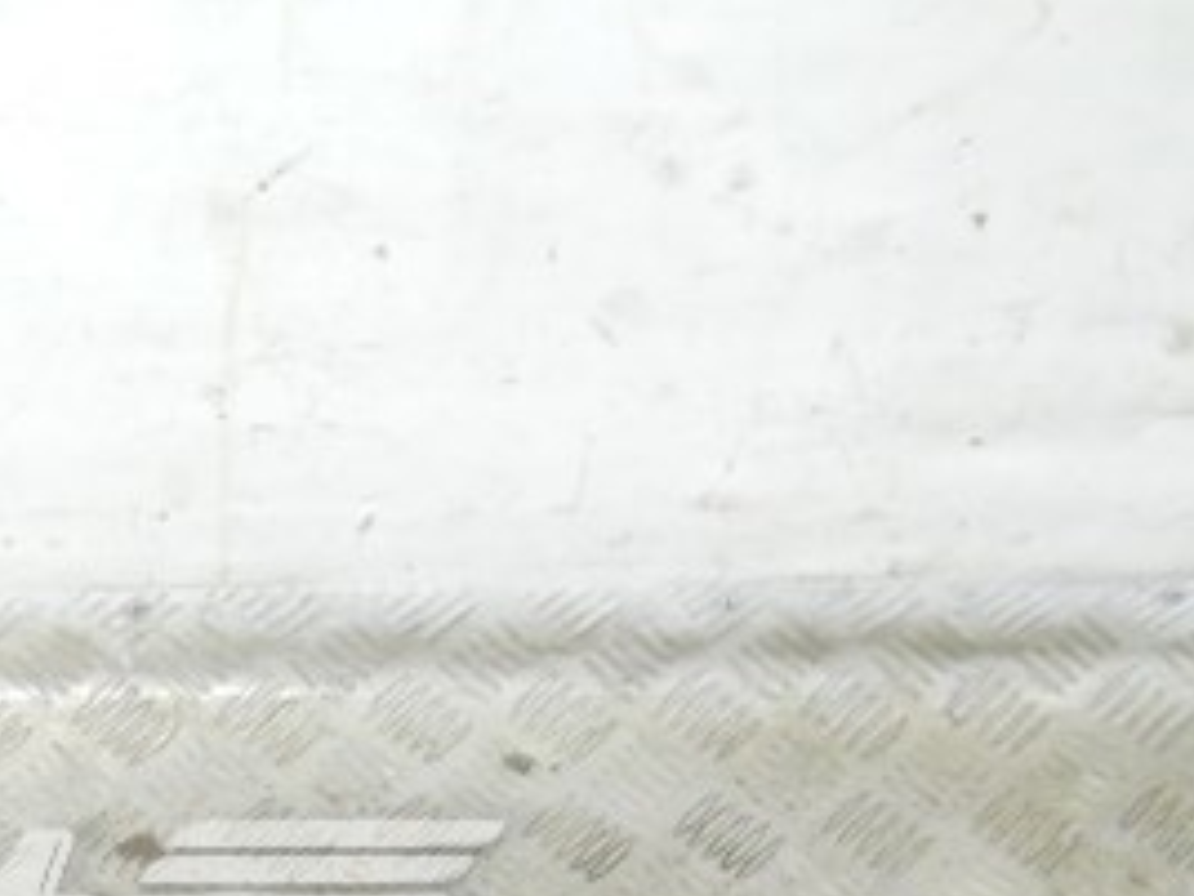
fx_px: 3380
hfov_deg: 19.6
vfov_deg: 14.8
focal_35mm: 98
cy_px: 954
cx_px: 62
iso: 320
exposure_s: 1/30
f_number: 3.1
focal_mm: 6.72
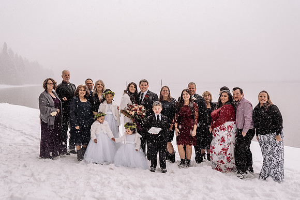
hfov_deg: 53.7
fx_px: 296
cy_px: 100
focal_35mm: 36
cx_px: 150
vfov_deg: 37.4
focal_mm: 35
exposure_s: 1/250
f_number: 5
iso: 1250
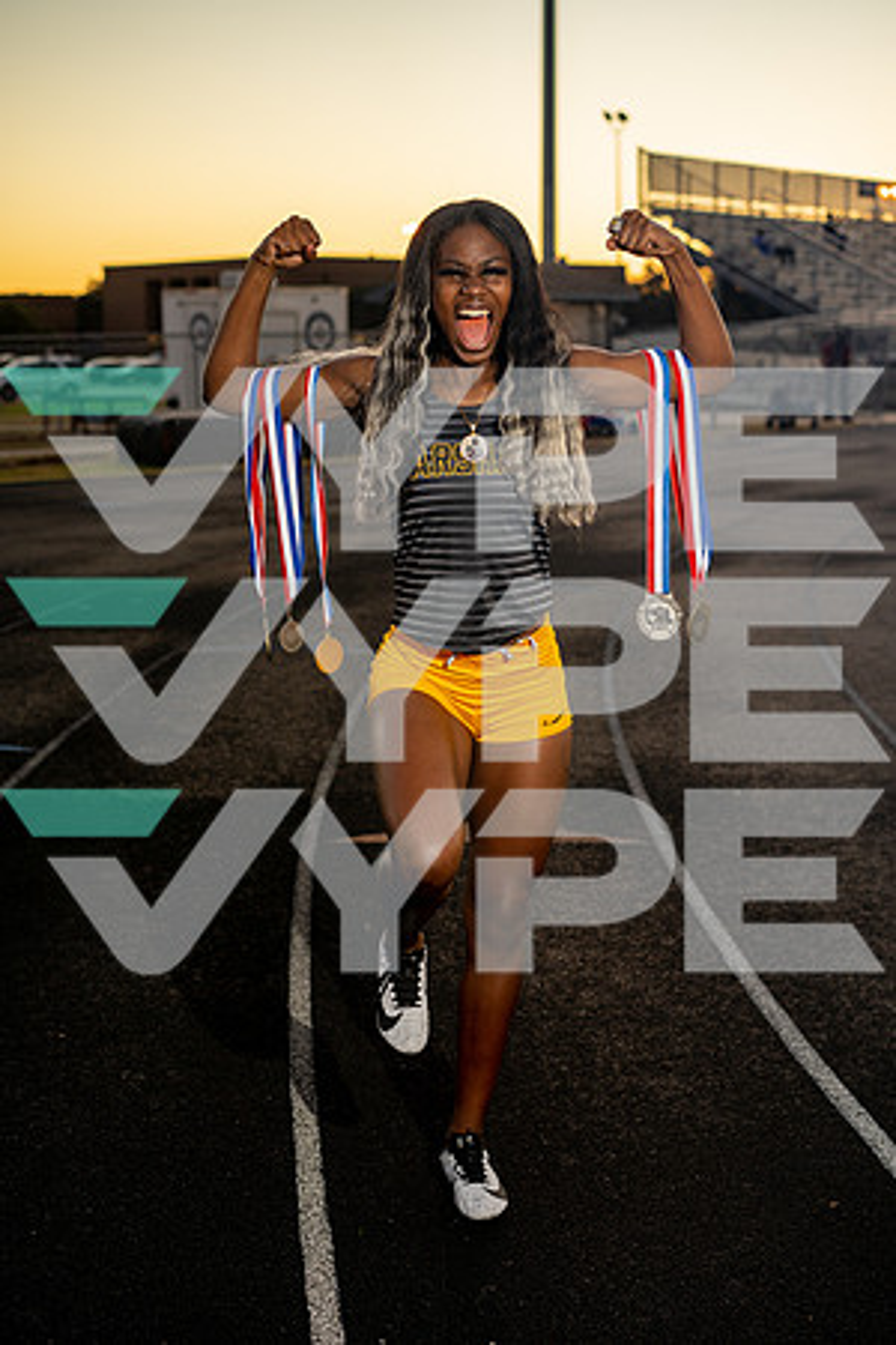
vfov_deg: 36.2
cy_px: 672
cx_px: 448
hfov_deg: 24.6
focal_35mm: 55
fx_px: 2053
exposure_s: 1/200
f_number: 3.5
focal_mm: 55
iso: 200
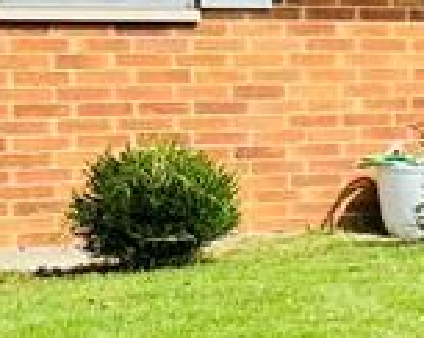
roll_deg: +1.3
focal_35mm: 170
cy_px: 194
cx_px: 770
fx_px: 2131
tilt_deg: -3.8
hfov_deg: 10.6
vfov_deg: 9.1
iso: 50
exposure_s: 1/2915
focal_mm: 5.7
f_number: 1.5
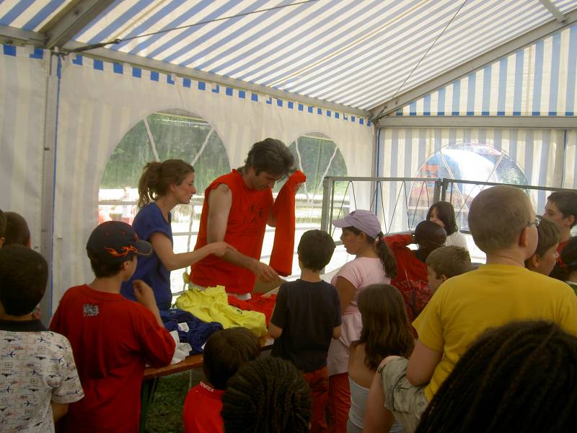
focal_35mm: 39
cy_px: 216
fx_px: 650
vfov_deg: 36.8
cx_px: 288
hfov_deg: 47.9
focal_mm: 8
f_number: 2.8
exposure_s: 1/160
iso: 100
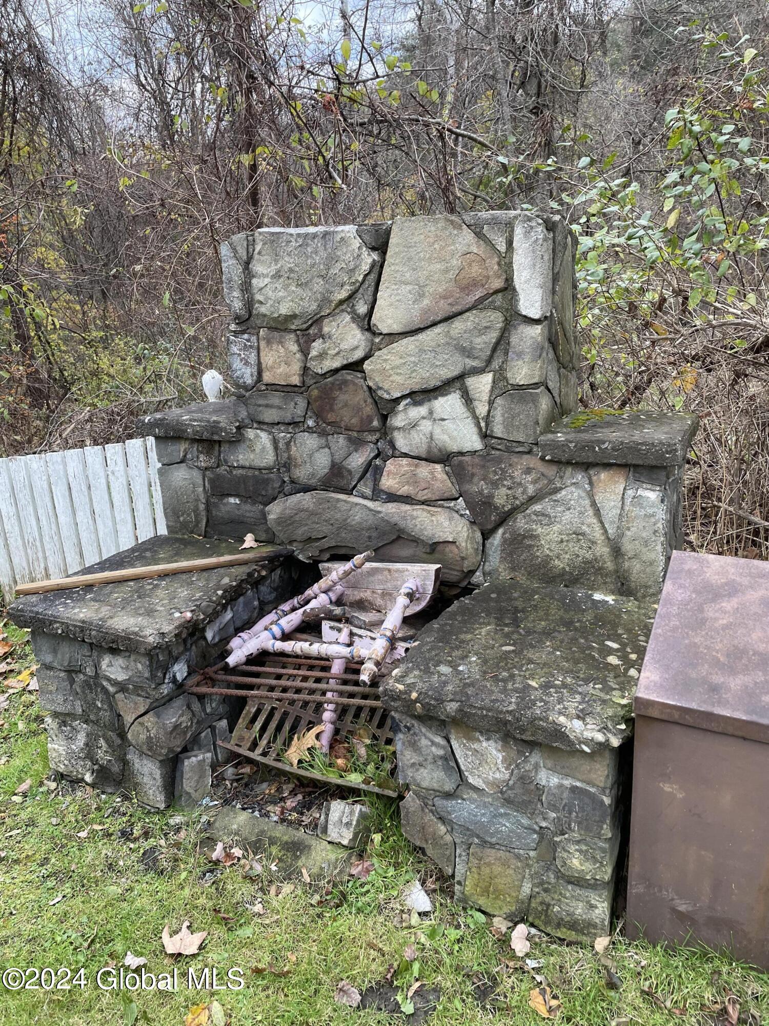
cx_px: 384
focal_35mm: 26
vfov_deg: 67.3
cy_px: 513
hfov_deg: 53.1
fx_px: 770
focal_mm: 4.2
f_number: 1.6
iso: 50
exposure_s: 1/121
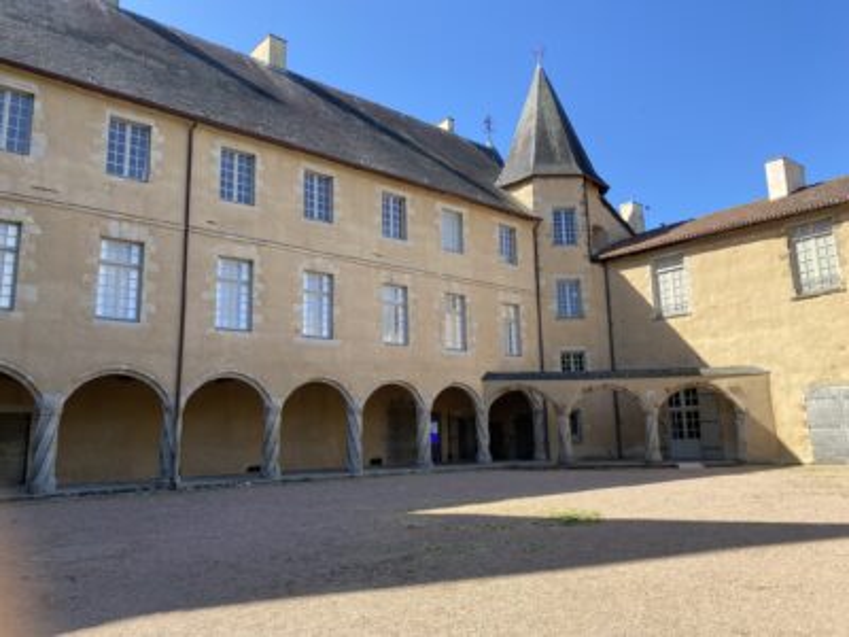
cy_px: 318
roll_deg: -1.3
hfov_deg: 67.3
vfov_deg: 53.1
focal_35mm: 26
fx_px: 638
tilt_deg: +8.9
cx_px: 424
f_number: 1.8
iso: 32
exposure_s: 1/957
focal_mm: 4.25
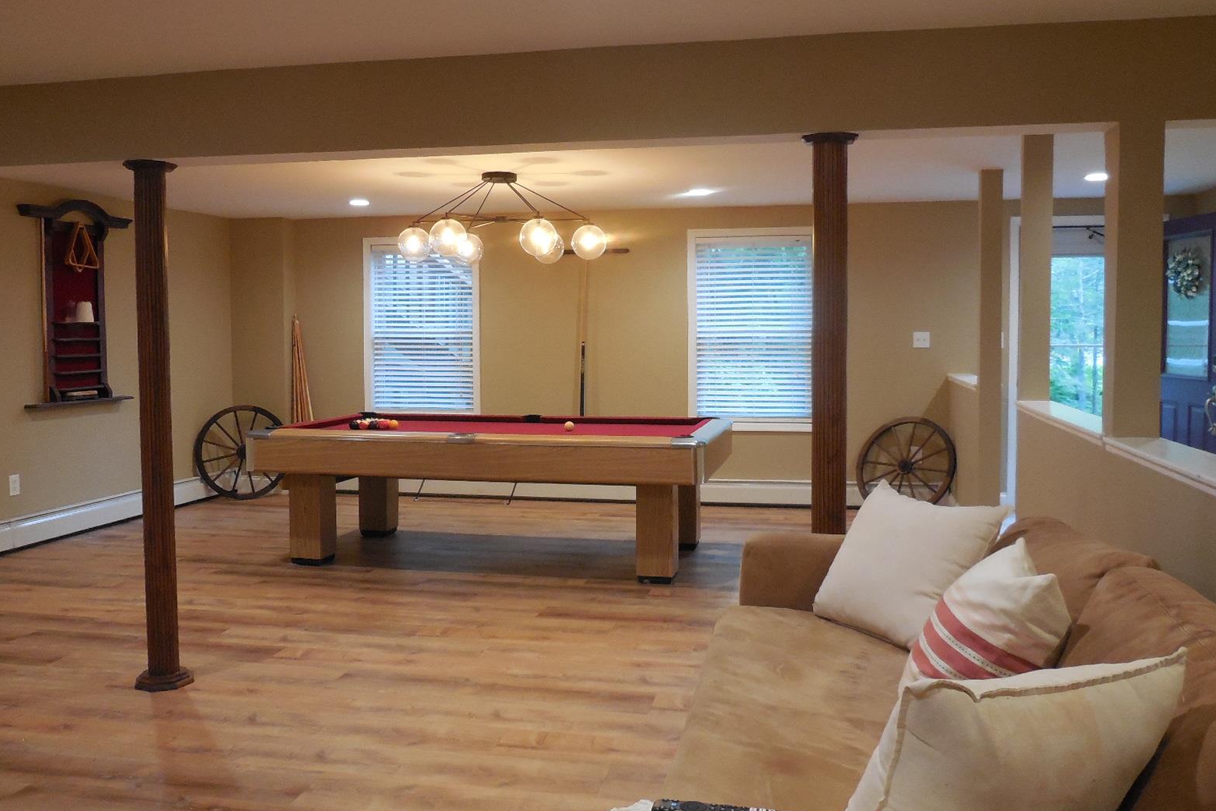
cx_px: 610
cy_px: 383
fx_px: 1081
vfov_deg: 41.1
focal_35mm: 32
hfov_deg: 58.7
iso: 360
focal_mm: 5.3
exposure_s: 1/30
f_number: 3.2
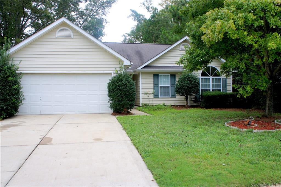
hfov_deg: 62.0
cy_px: 94
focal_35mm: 30
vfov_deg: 43.5
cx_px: 140
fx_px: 234
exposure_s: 1/160
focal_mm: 20
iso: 200
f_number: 8
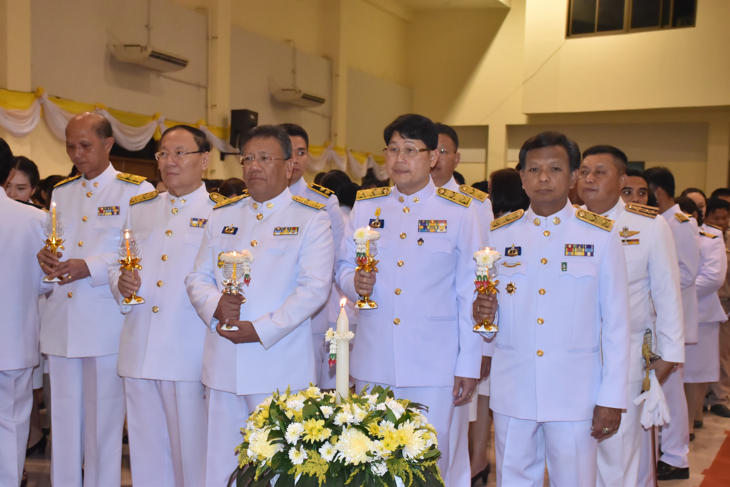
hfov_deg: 37.9
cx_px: 365
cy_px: 244
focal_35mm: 52
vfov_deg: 25.8
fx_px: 1065
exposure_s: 1/160
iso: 2000
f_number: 6.3
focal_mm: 35
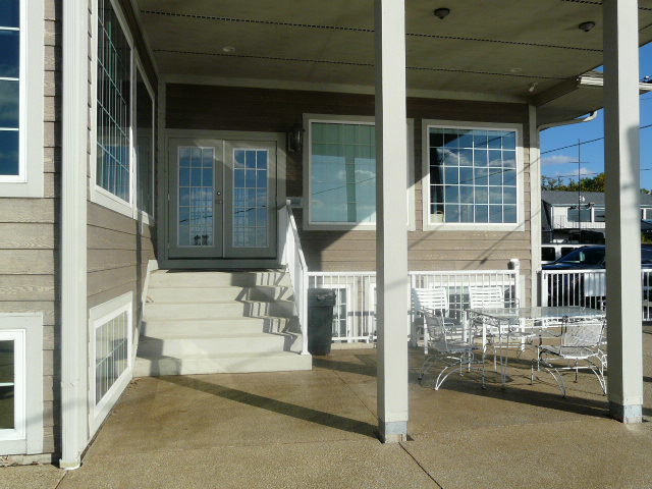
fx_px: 527
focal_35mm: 28
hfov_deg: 63.4
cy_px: 244
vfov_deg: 49.7
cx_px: 326
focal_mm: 4.6
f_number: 7.1
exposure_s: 1/500
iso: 100
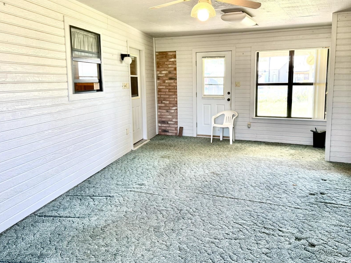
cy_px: 128
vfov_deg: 45.4
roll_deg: -0.2
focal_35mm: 31
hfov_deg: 58.1
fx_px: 314
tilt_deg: -9.5
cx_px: 203
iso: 160
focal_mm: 6.86
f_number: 1.78
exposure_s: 1/120
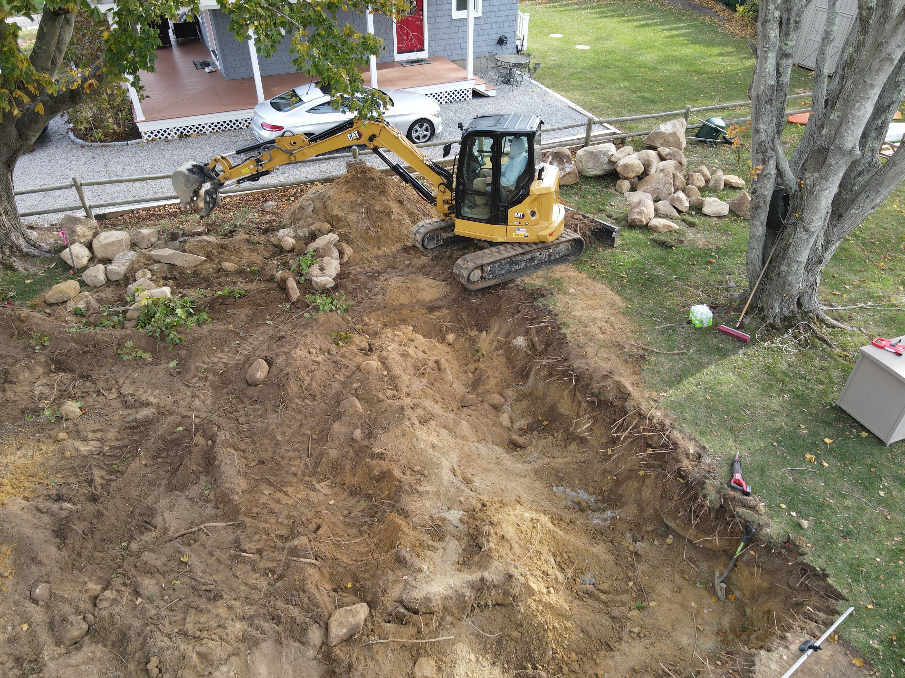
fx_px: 627
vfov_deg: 56.8
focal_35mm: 24
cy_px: 339
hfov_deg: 71.6
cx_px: 452
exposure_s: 1/60
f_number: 2.8
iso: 100
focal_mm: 4.5
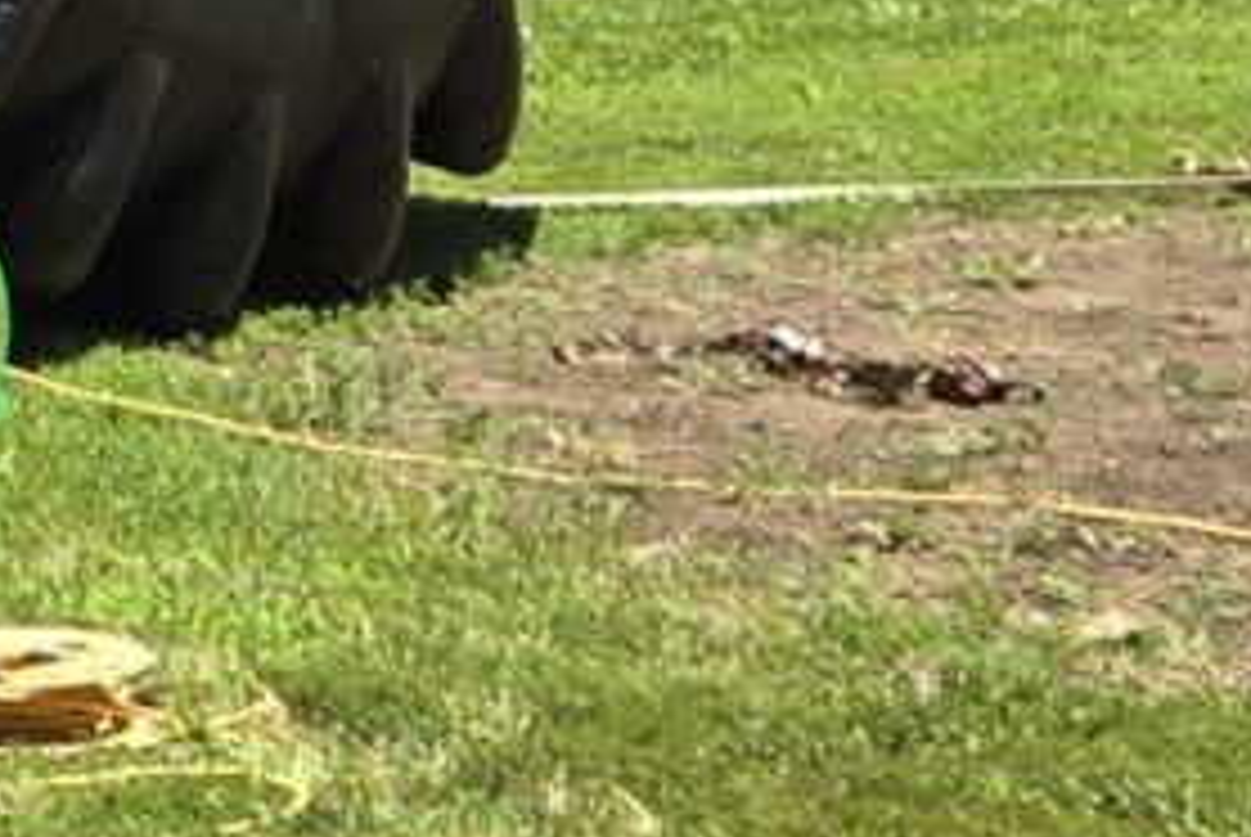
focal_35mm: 220
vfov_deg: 5.9
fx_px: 7653
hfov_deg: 8.4
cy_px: -1454
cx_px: -1894
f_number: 1.8
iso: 25
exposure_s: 1/1232
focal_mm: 5.4
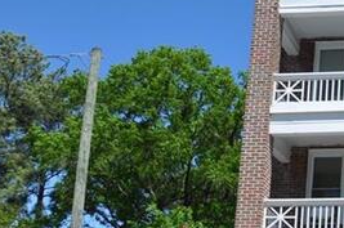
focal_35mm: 81
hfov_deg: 21.8
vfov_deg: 16.7
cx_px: 482
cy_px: 179
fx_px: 773
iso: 200
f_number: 10
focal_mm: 18
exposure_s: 1/400
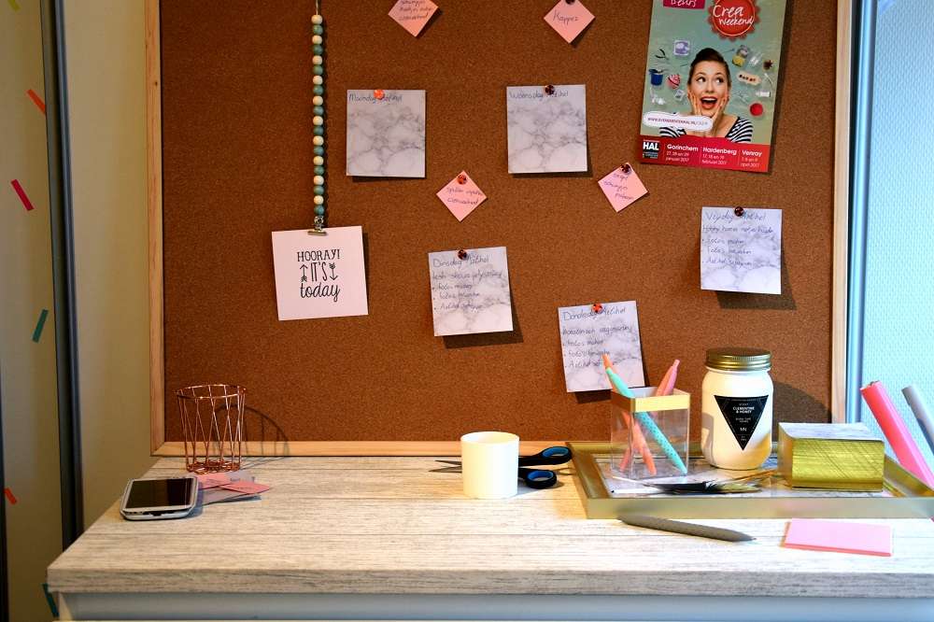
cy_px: 311
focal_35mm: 45
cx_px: 467
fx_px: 1167
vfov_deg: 29.8
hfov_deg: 43.6
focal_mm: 30
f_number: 4.2
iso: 560
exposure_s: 1/60
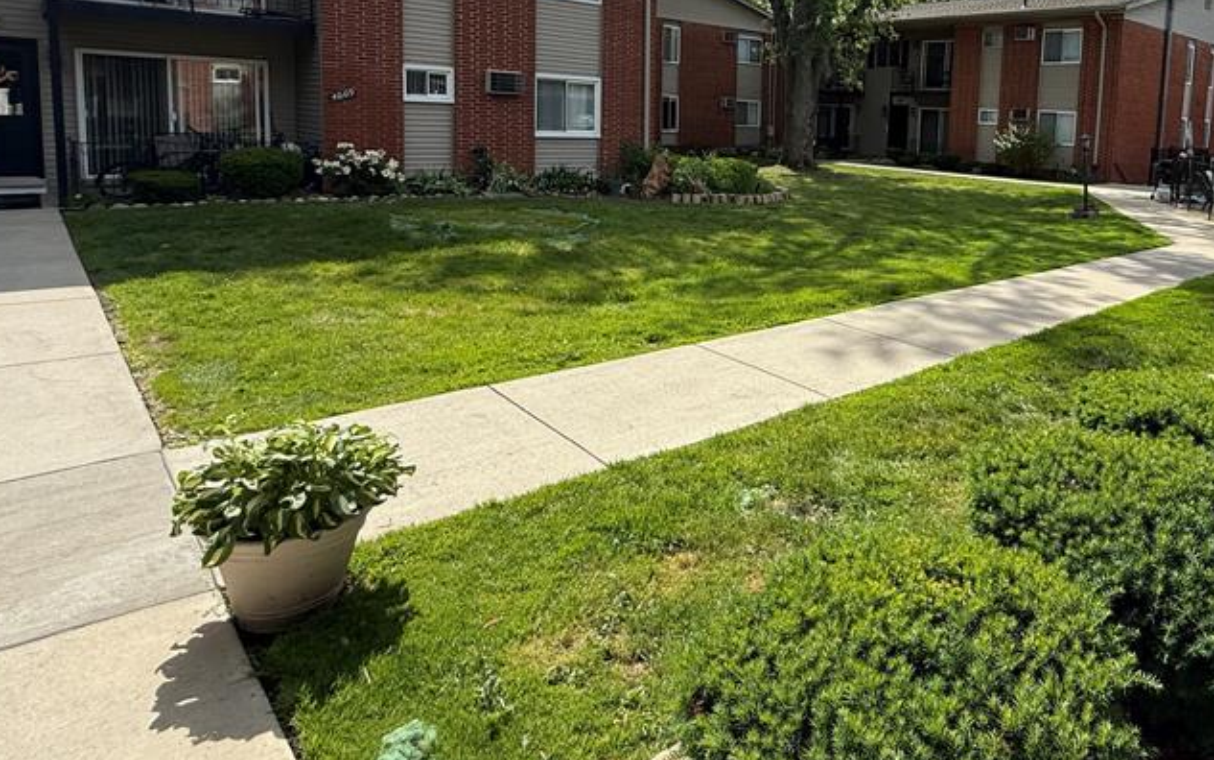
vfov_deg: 49.2
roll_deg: -2.1
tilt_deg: -4.5
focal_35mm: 24
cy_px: 194
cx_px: 834
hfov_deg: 72.0
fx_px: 794
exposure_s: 1/1285
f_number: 2.2
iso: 50
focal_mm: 2.22
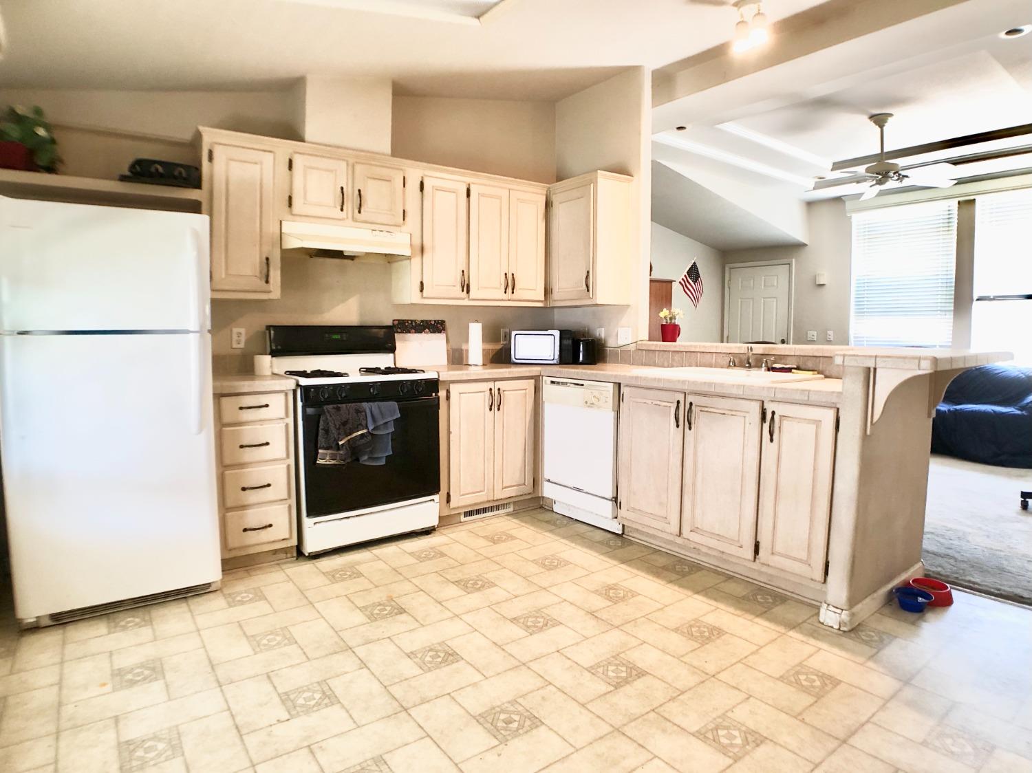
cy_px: 386
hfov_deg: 63.5
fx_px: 834
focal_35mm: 28
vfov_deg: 49.7
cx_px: 516
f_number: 1.8
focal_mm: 4
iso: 50
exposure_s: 1/15
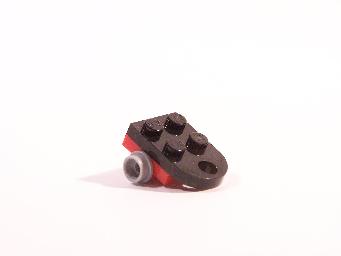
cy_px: 128
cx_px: 170
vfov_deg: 14.1
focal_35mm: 105
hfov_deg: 18.7
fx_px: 1034
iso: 400
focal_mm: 17.5
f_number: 3.6
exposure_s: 1/30
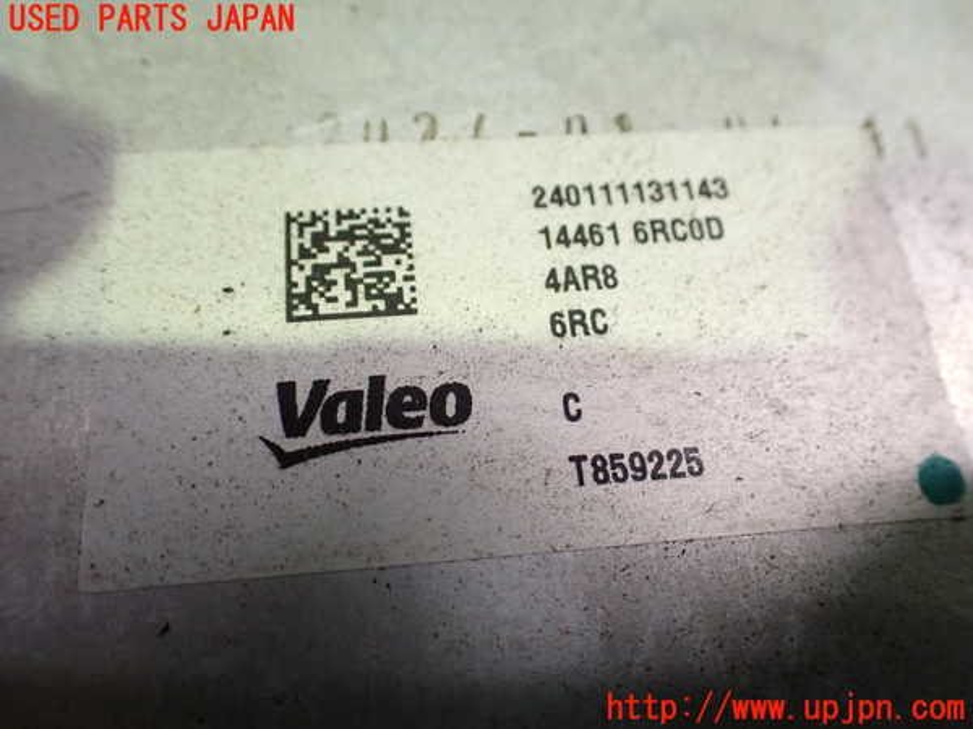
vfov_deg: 46.8
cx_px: 486
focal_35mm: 30
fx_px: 843
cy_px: 364
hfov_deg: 60.0
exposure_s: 1/50
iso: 800
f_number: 2.3
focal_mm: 5.4
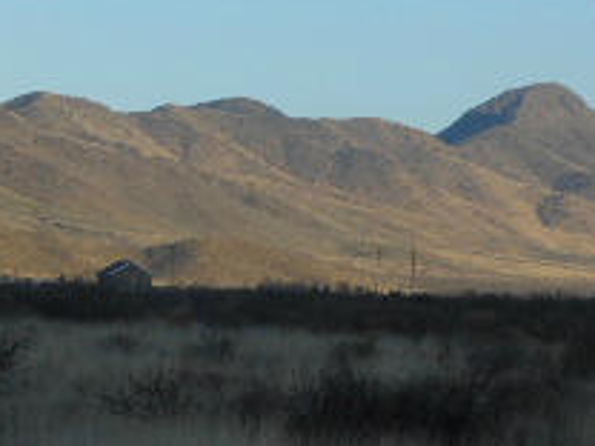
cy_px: 94
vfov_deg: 5.5
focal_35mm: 268
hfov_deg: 7.4
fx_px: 4607
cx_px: 197
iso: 80
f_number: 5.3
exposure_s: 1/400
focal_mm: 15.6
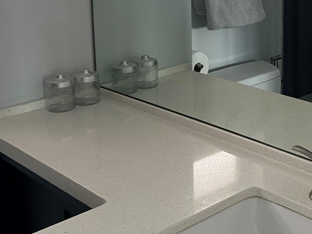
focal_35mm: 64
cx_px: 241
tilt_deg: -11.1
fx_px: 577
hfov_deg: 29.7
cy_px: 17
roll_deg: +0.5
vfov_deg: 22.3
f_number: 1.6
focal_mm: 5.1
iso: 100
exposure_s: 1/60
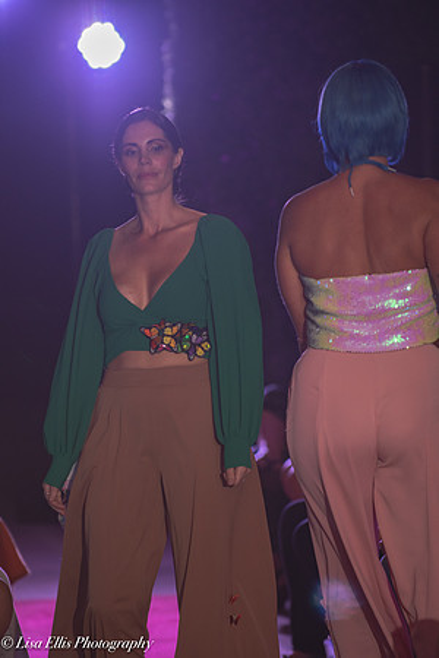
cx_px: 220
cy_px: 329
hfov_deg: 5.7
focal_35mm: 240
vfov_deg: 8.6
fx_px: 4390
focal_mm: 200
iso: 800
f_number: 4.5
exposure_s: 1/250
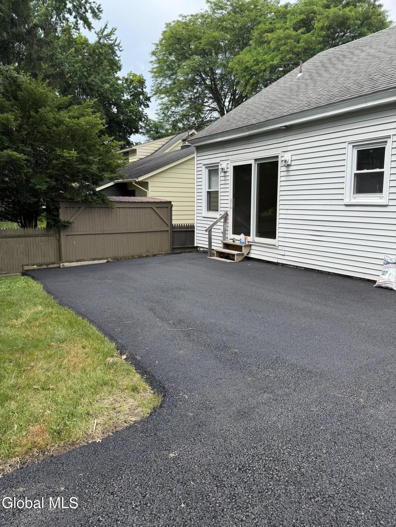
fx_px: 366
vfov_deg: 71.6
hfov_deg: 56.8
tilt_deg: -8.0
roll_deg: +0.4
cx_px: 198
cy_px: 264
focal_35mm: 24
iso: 80
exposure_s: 1/2370
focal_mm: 6.76
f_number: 1.78
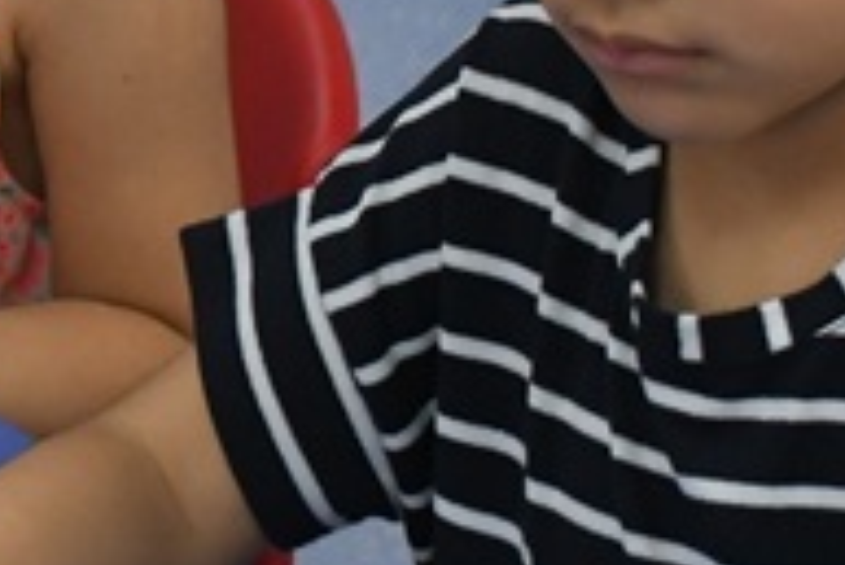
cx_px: -698
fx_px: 6084
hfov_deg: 7.7
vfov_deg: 5.3
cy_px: -193
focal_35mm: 259
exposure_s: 1/250
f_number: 4
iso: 1250
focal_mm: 30
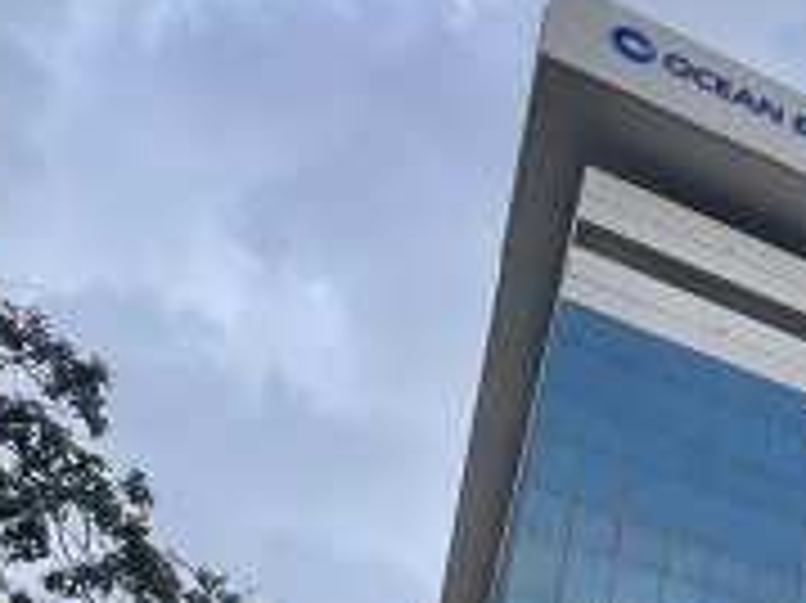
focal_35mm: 58
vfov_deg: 19.2
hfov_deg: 27.0
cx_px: 1090
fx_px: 1350
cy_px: 1084
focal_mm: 1.57
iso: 32
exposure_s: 1/419
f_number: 1.8
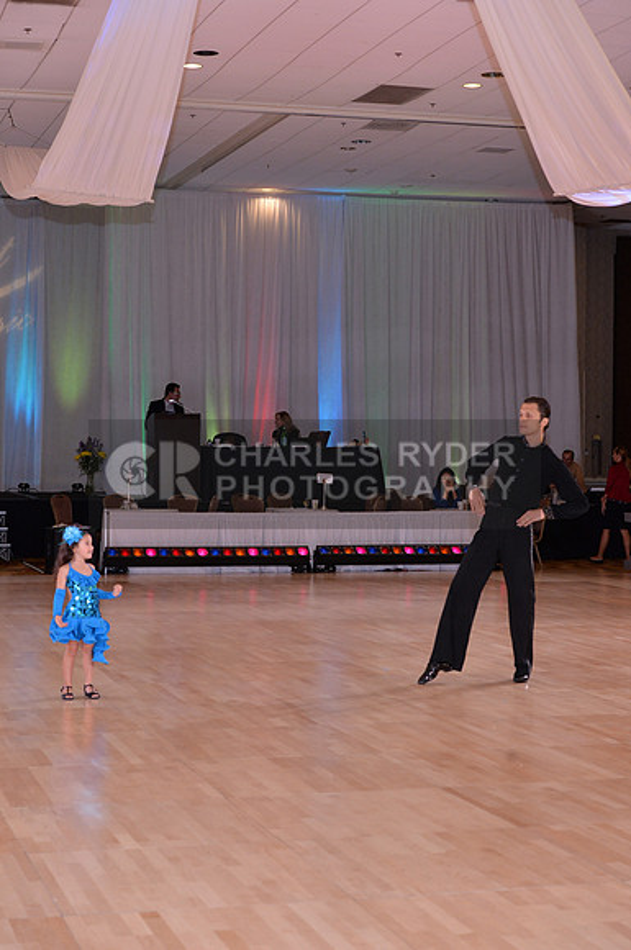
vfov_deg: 28.9
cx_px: 316
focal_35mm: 70
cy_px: 475
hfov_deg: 19.4
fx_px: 1846
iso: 2000
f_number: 5.6
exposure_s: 1/250
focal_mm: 70
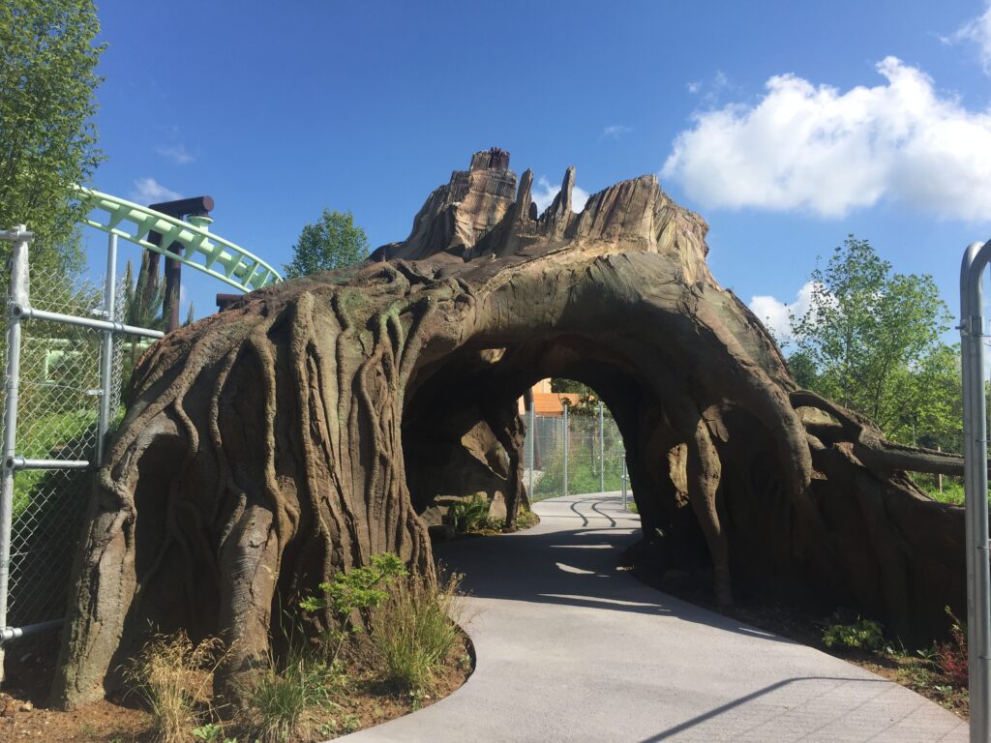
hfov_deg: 61.7
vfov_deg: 48.2
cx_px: 496
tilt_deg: +6.3
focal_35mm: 29
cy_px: 372
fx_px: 830
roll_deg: -1.7
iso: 32
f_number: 2.2
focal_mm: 4.15
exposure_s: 1/1464
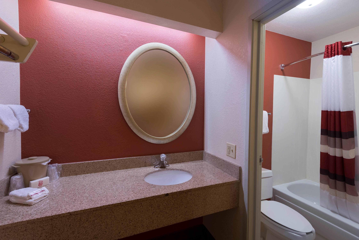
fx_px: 160
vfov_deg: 73.8
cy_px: 120
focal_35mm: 16
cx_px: 180
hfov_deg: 96.7
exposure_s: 1/40
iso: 320
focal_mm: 16
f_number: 8
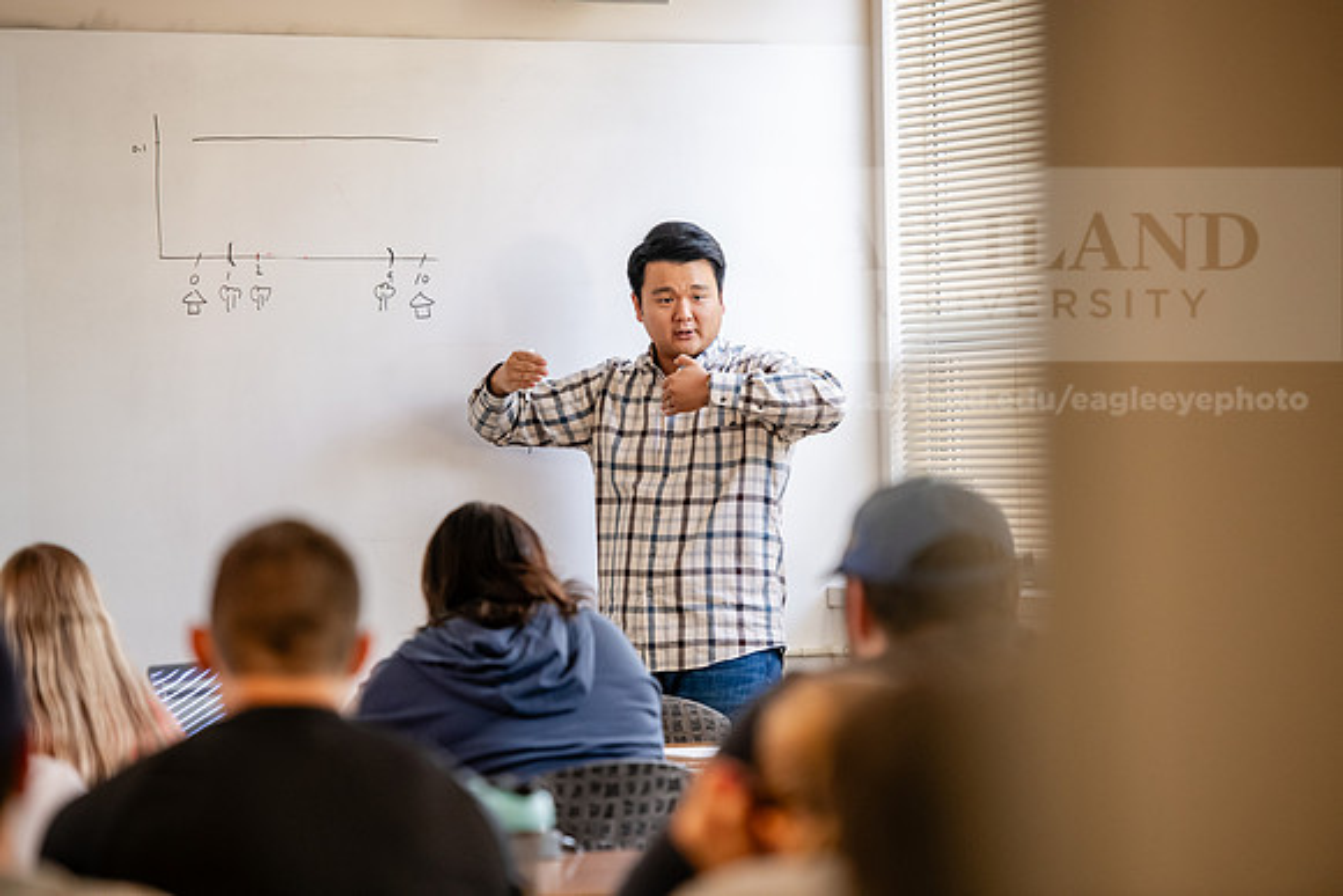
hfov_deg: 12.8
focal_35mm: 160
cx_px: 672
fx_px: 5970
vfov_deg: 8.6
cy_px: 448
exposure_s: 1/200
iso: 1600
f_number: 3.5
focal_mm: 160
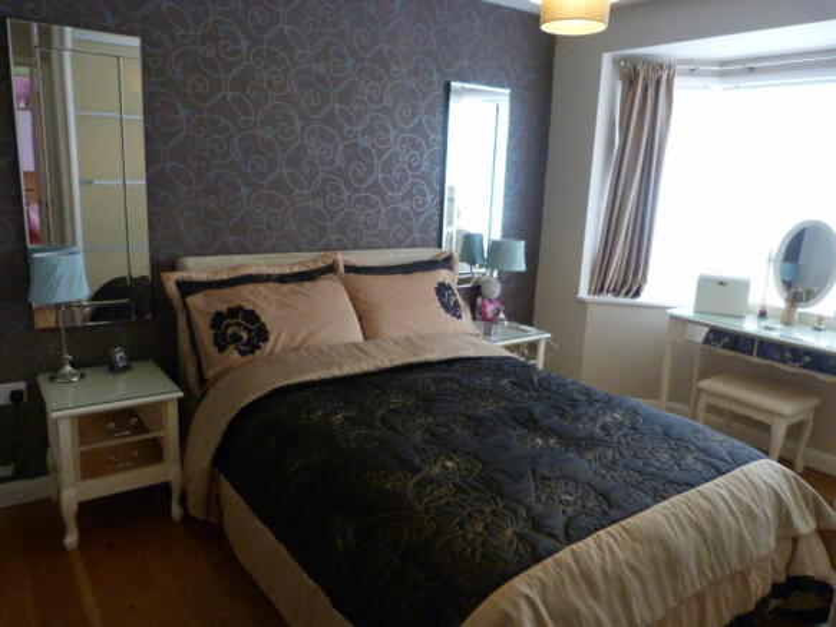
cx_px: 418
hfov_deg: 69.4
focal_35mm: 25
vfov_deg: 54.9
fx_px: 604
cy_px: 314
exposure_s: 1/30
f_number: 2.8
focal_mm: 4.5
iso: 400
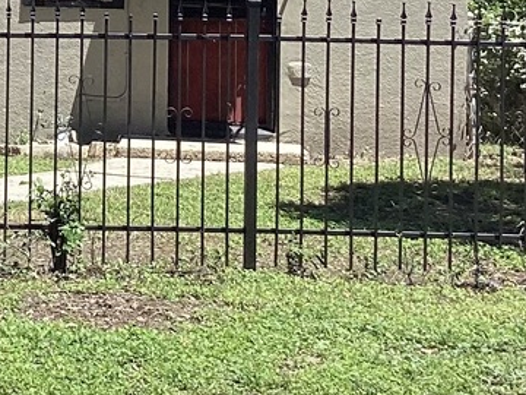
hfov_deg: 15.2
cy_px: -44
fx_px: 1884
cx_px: -159
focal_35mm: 124
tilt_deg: +1.8
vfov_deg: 11.8
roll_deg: -0.6
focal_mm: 3.3
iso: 25
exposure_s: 1/627
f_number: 2.4
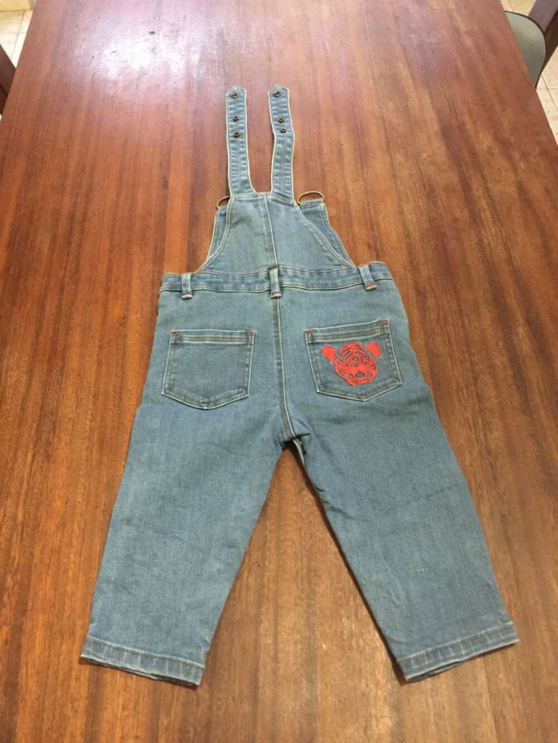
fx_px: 623
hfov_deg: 48.2
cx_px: 279
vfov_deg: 61.7
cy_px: 372
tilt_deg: -59.5
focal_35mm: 29
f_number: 2.2
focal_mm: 4.15
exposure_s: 1/8
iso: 160
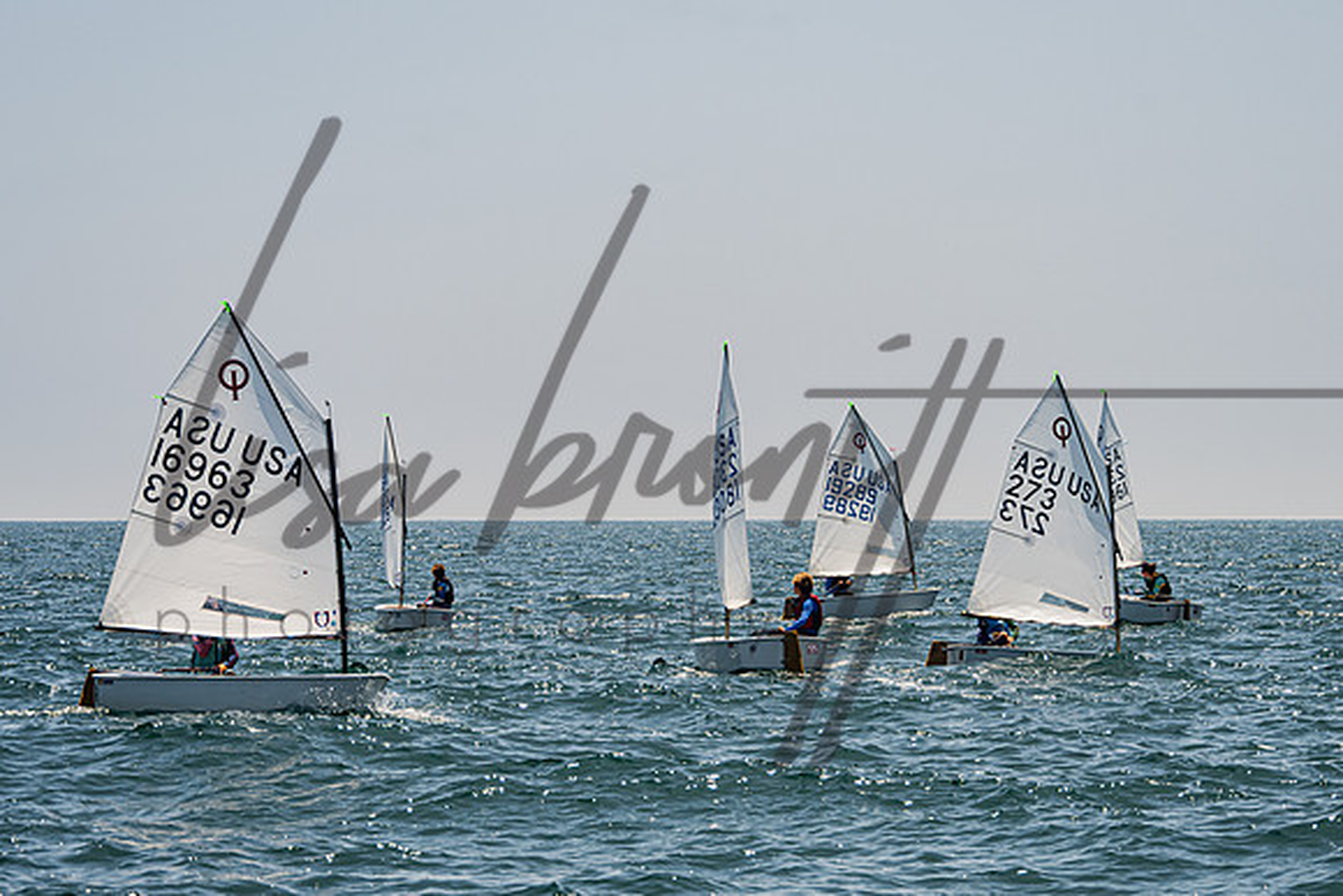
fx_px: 5416
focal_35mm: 145
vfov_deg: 9.5
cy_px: 480
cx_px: 716
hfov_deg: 14.1
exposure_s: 1/1250
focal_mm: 105
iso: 250
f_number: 6.3
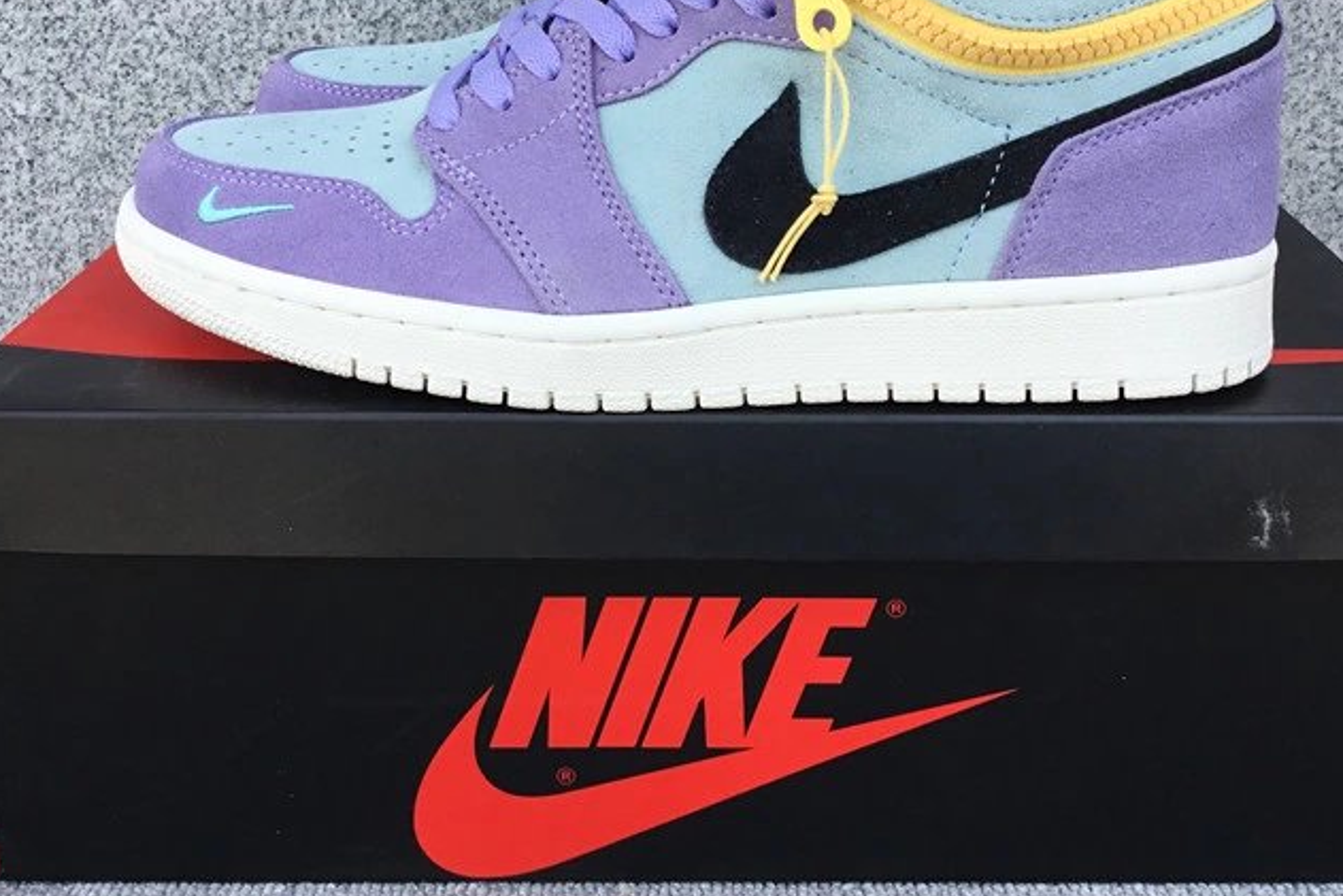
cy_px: 214
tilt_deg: -14.8
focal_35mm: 46
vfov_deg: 28.8
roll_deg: +1.1
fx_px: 1716
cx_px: 707
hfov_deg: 42.7
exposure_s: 1/222
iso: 25
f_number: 2.4
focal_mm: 3.3
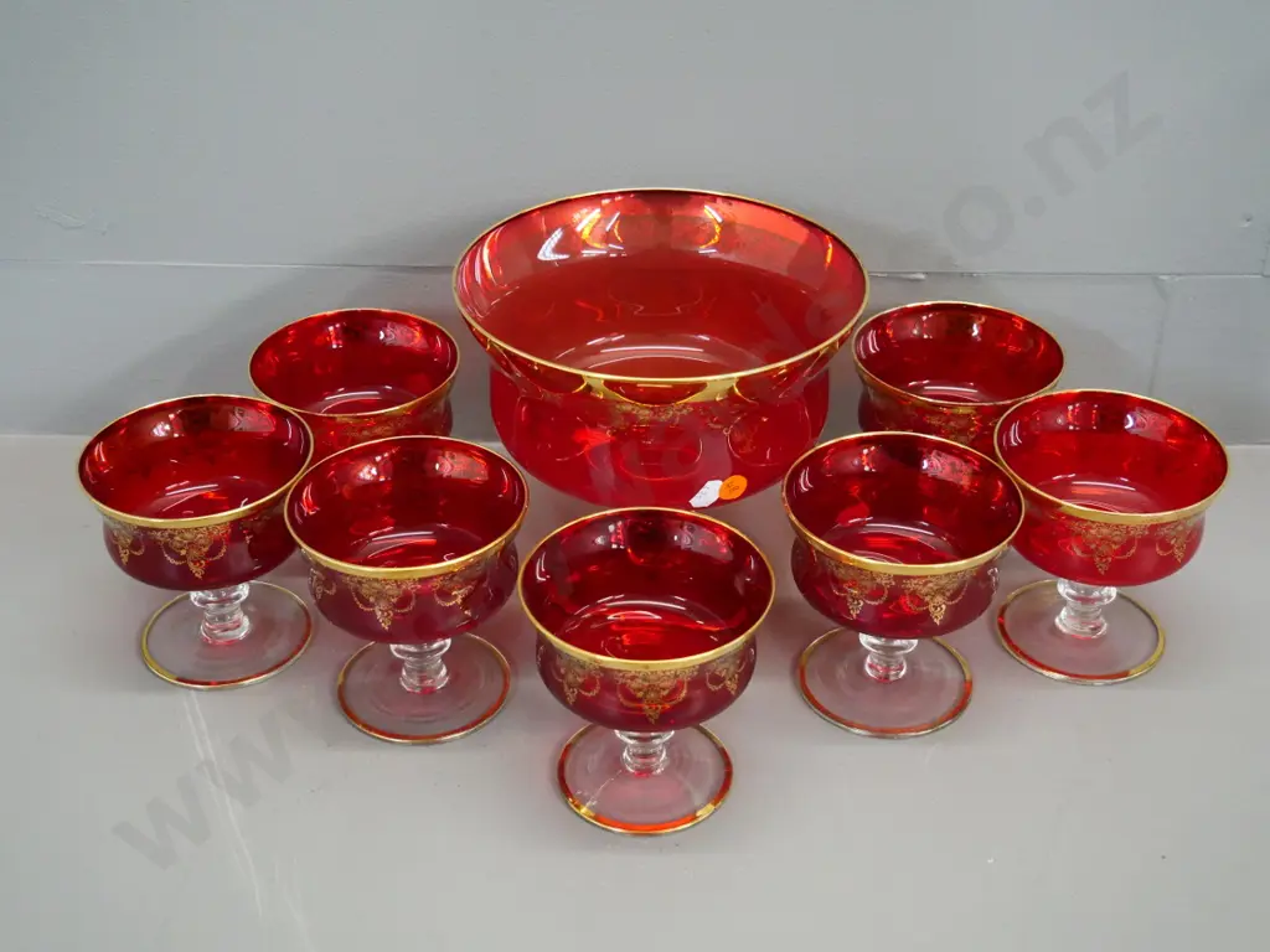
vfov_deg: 32.9
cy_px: 476
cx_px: 635
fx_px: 1614
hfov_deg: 42.9
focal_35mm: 44
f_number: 4.3
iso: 3200
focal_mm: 22
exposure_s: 1/100
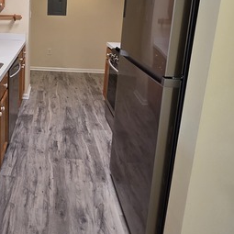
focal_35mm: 30
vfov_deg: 51.3
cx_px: 32
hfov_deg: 49.3
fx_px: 229
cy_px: 54
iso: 80
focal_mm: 2.2
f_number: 2.2
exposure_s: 1/27.7
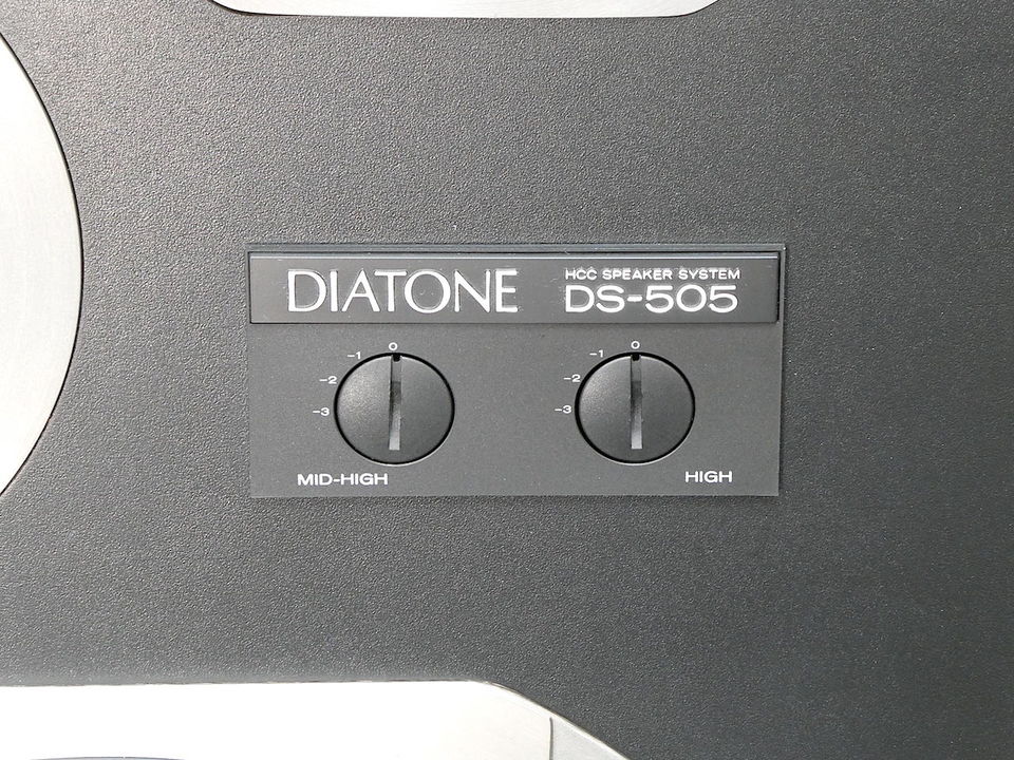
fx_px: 3955
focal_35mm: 135
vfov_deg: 11.0
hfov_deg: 14.6
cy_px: 380
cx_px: 507
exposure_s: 1/4
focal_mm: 24.2
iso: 400
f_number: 6.3
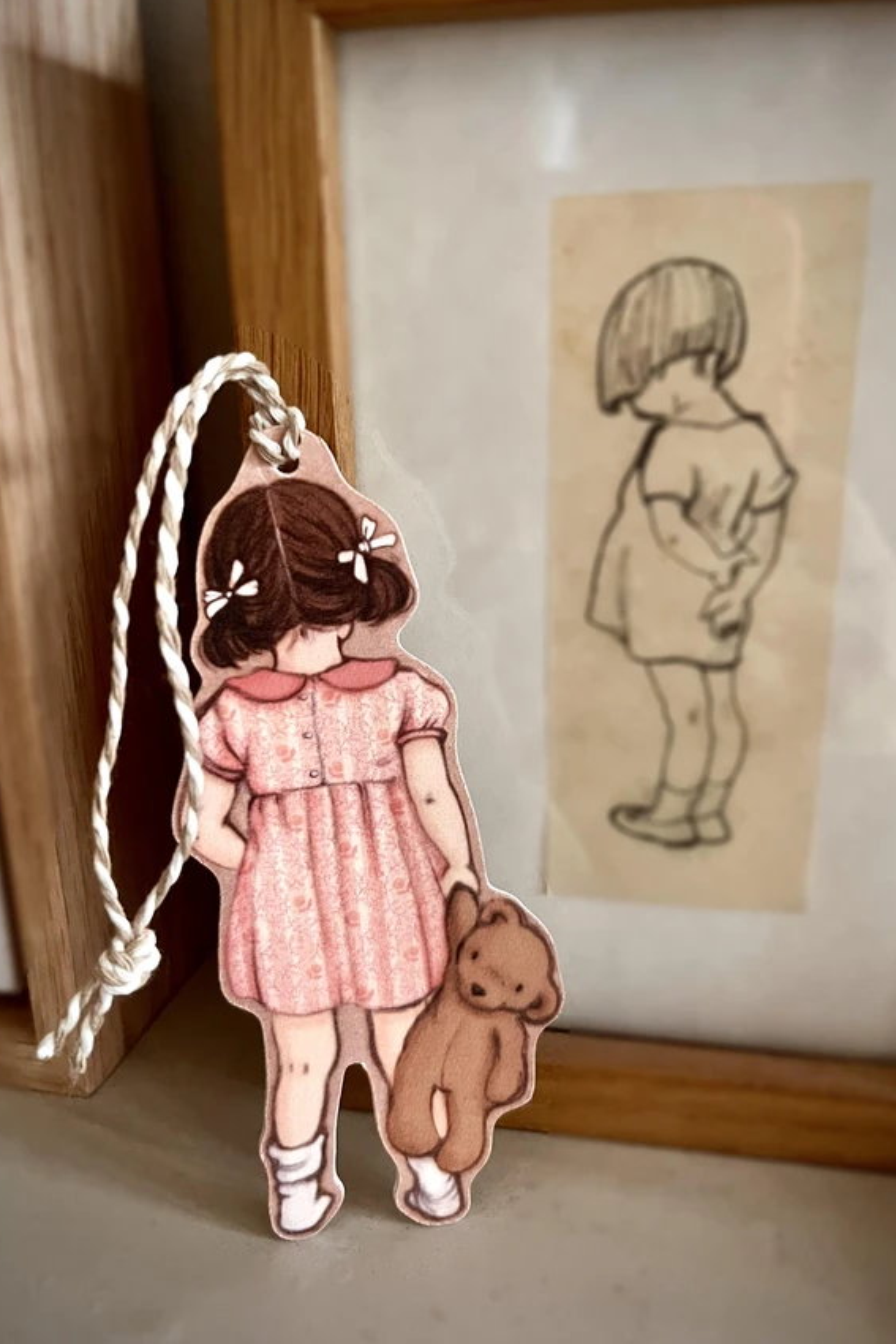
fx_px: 1045
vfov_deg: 65.5
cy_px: 686
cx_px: 472
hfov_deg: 46.4
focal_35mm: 28
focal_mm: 5.1
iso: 640
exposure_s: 1/31
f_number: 1.6
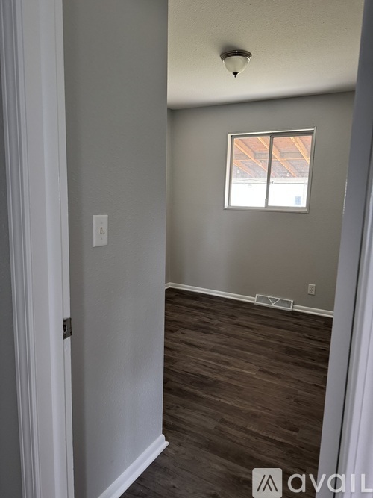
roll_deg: -2.0
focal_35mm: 24
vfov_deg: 71.6
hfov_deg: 56.8
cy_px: 249
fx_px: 345
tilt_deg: -8.7
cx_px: 186
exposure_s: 1/60
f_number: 1.78
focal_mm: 6.76
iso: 400
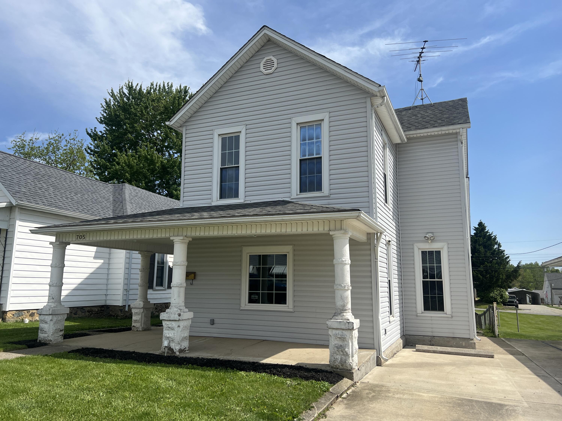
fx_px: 422
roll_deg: -0.5
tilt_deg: +8.9
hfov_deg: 67.3
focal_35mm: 26
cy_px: 210
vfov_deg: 53.1
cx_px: 281
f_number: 1.5
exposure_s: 1/5319
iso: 50
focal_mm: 5.7
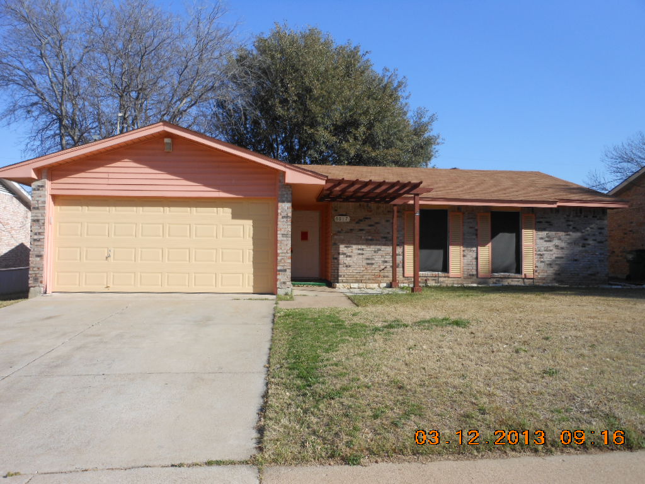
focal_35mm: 28
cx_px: 322
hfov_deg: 63.4
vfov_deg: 49.7
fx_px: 522
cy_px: 242
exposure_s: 1/640
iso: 80
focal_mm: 5
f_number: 3.7
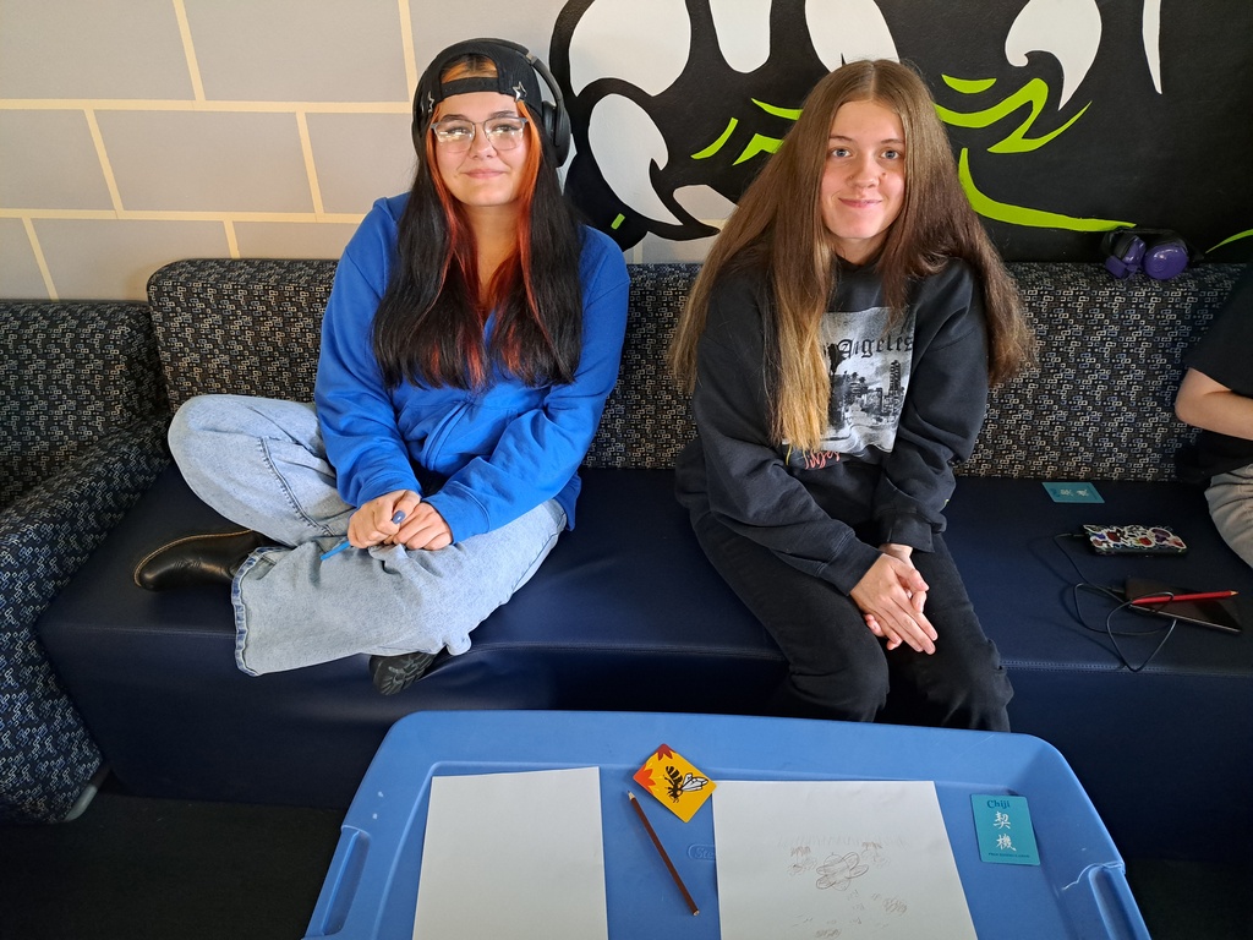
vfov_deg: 56.8
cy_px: 470
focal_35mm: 24
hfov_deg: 71.6
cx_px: 626
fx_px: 869
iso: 640
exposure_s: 1/24
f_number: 1.8
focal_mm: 5.23
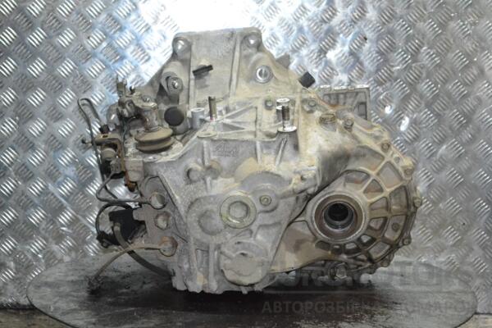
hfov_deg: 24.6
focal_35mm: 82
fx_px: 1127
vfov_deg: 16.6
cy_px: 164
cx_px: 246
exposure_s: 1/60
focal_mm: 55
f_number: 5.6
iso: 3200
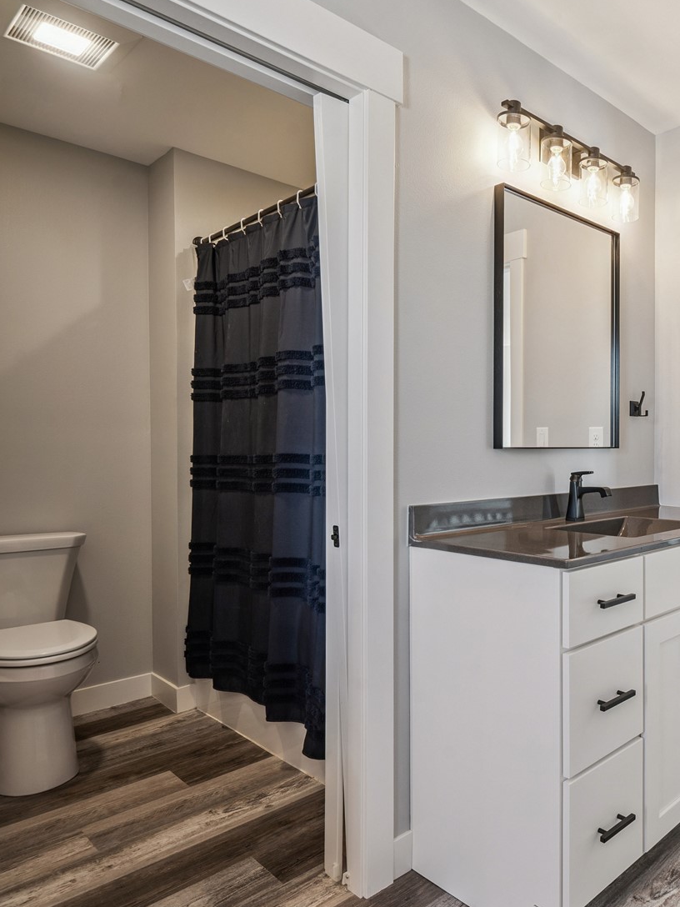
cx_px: 580
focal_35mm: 24
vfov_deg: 71.6
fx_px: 629
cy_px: 446
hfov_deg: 51.7
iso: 400
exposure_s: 1/30
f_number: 9
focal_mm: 16
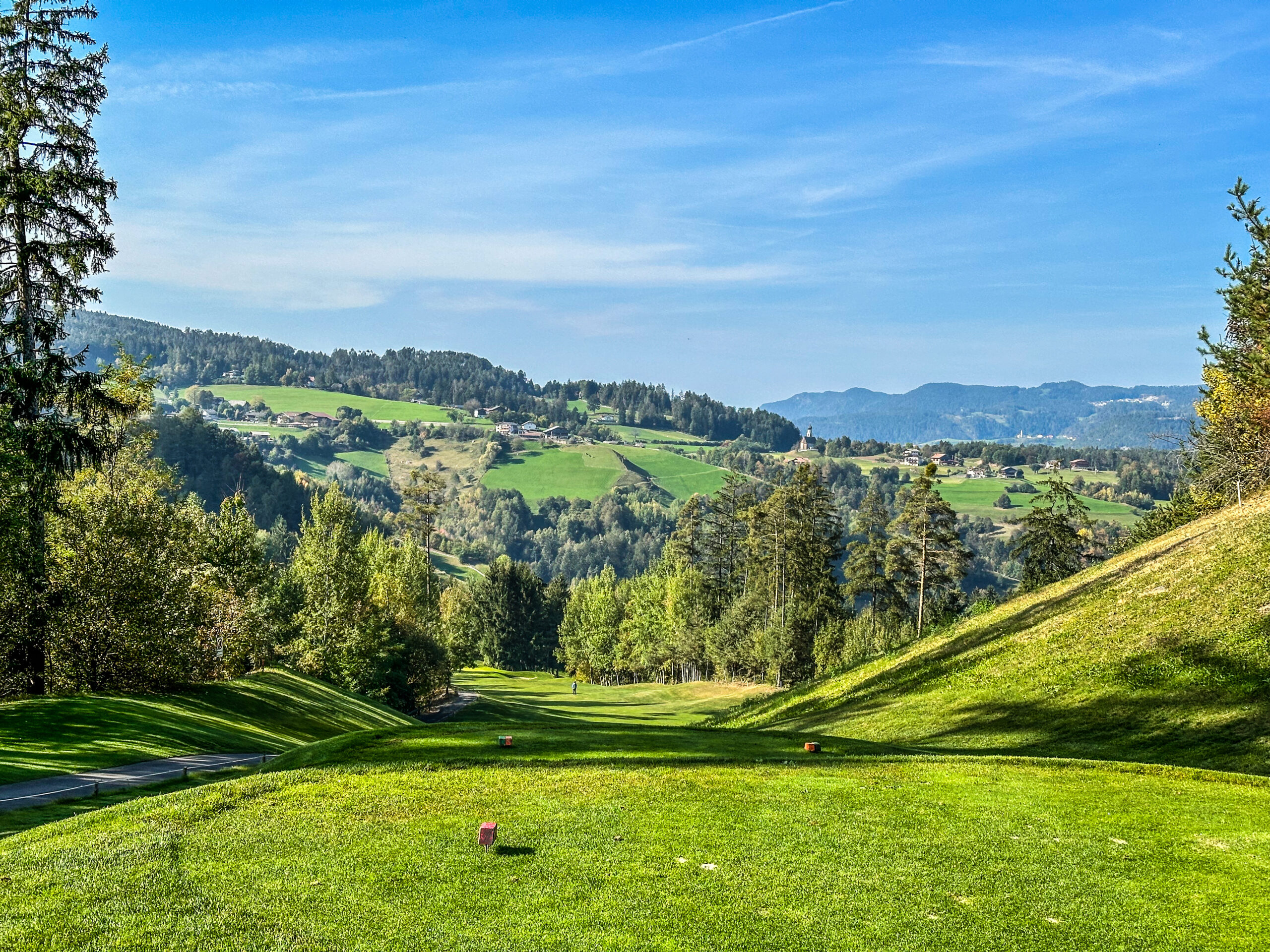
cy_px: 476
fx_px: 1761
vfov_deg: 30.3
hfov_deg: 39.7
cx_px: 635
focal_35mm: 48
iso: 64
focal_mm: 6.86
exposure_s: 1/2900
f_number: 1.8
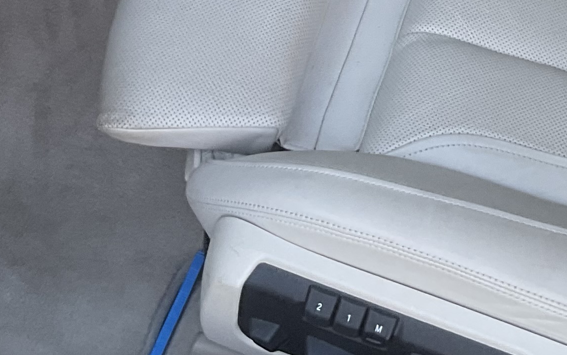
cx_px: 556
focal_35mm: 109
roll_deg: +4.3
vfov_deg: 11.2
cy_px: -287
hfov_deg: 18.6
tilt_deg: -38.0
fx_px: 1685
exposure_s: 1/120
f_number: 1.8
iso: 32
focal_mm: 3
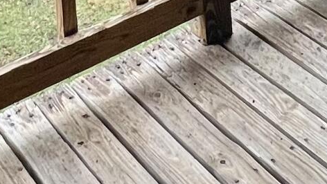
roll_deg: +2.3
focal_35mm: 90
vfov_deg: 10.3
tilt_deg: -6.3
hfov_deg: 22.5
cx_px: 345
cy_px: -343
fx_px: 781
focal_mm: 1.57
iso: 125
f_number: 1.8
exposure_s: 1/99
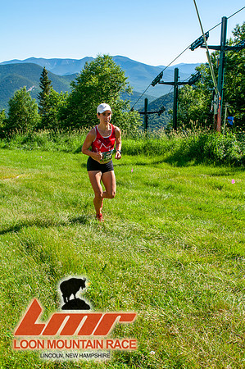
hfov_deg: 36.8
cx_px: 122
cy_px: 184
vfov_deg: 53.2
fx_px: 368
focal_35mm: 36
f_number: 8
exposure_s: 1/400
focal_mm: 24
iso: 200
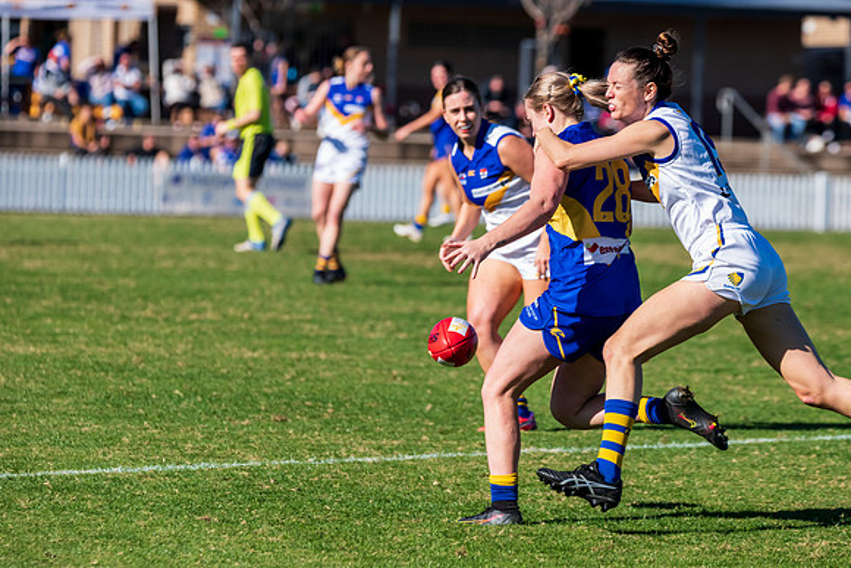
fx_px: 7545
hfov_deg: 6.5
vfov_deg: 4.3
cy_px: 302
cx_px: 398
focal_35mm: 319
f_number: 9
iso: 800
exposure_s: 1/2000
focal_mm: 300
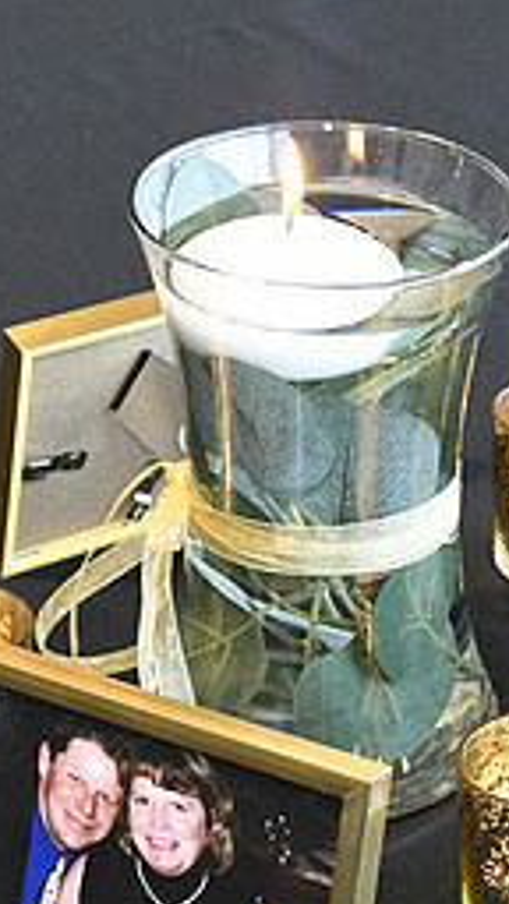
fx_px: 3527
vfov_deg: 14.6
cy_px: 616
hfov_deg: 8.2
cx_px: 357
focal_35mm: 147
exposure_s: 1/60
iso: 6400
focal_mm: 62
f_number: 11
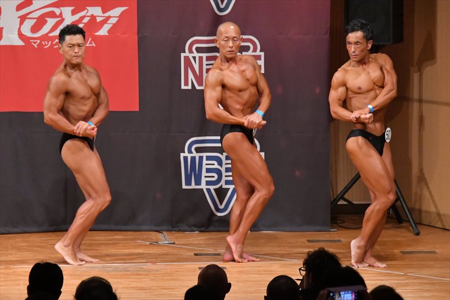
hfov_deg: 7.6
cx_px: 225
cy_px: 150
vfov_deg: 5.1
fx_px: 3373
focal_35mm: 270
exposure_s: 1/400
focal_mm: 180
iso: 10000
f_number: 5.6
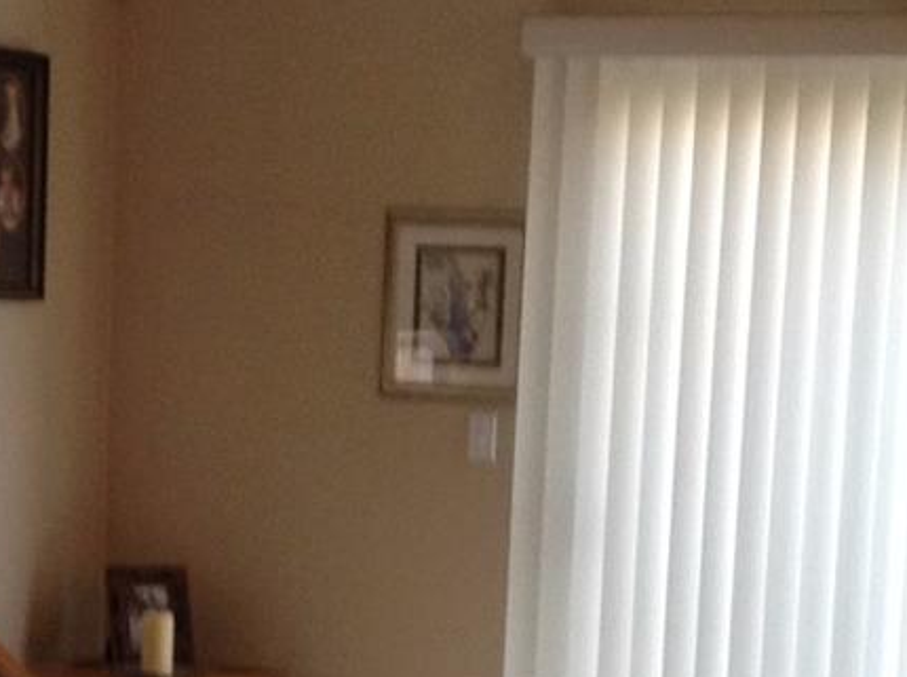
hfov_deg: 17.1
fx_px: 3008
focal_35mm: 115
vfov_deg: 12.7
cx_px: 375
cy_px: 637
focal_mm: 3.3
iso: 80
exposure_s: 1/25
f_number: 2.4
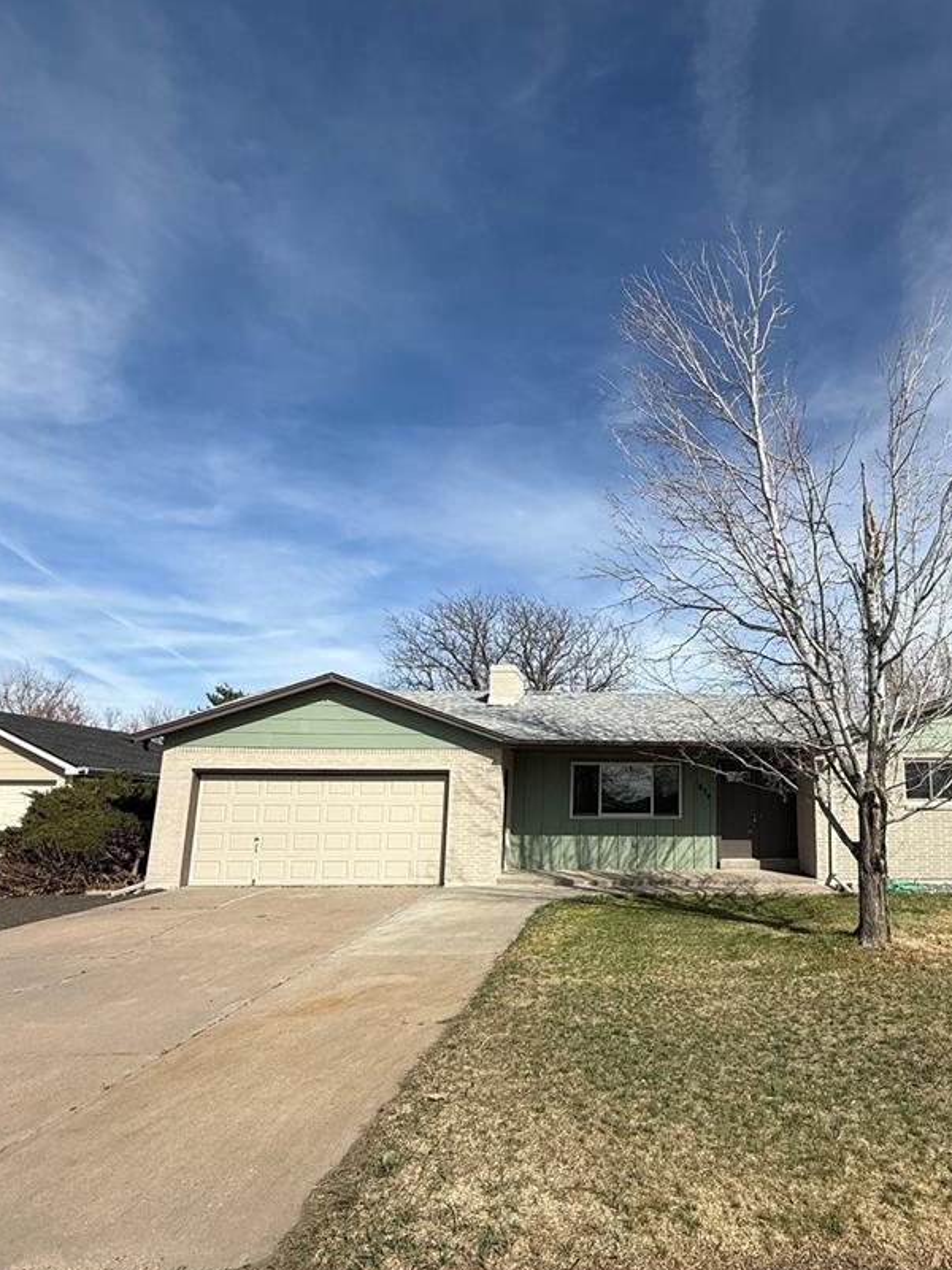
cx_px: 674
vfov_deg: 78.9
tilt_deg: +11.1
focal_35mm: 21
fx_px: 770
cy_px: 670
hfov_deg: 61.0
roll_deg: +0.7
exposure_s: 1/2506
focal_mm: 2.22
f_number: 2.2
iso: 50
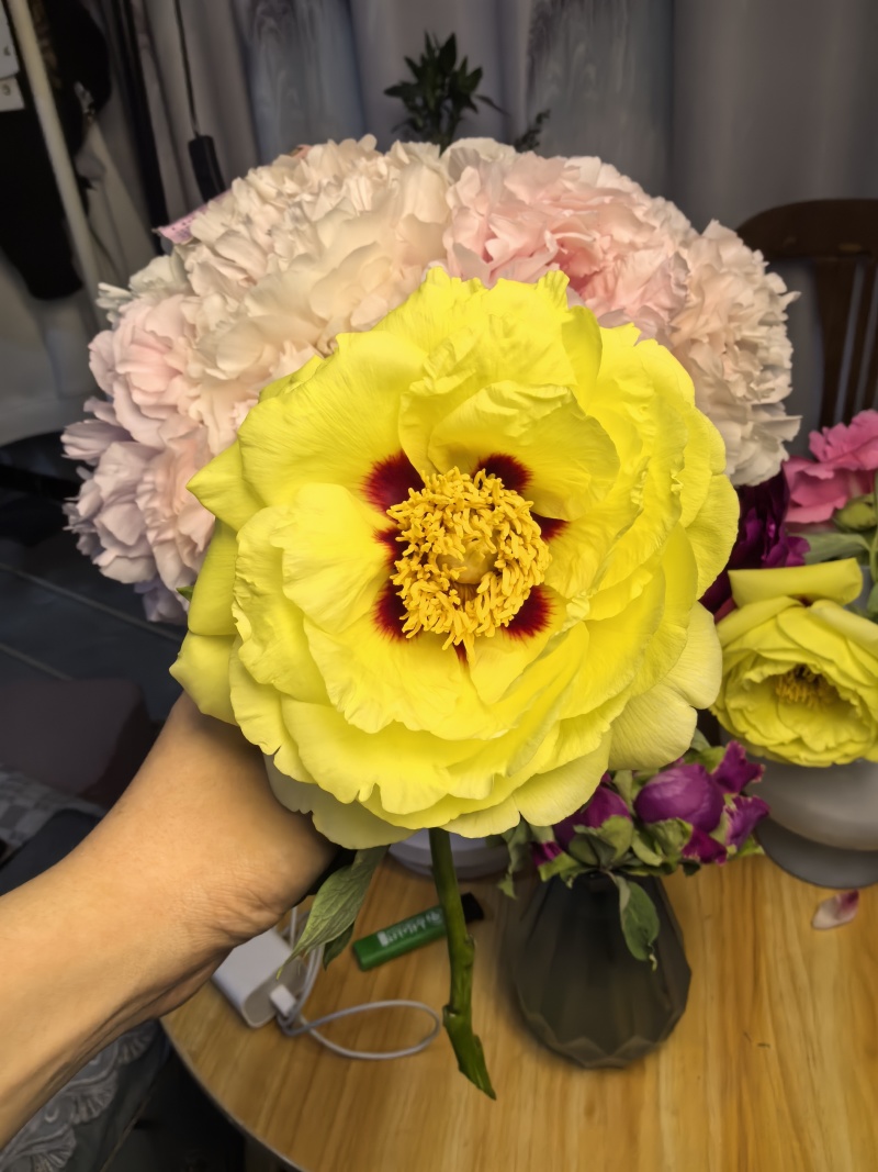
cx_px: 439
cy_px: 586
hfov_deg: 51.3
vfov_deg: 65.3
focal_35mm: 27
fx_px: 913
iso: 200
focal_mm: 5.75
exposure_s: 1/100
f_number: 4
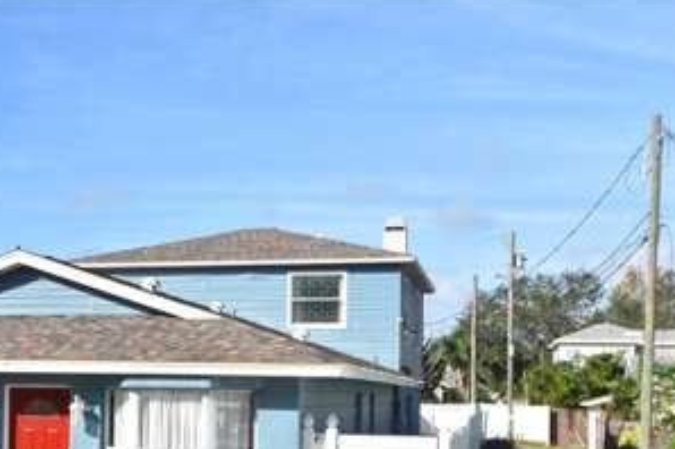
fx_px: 1086
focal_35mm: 58
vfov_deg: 23.0
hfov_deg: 33.8
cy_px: 353
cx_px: 165
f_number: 8
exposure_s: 1/500
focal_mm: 24
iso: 200
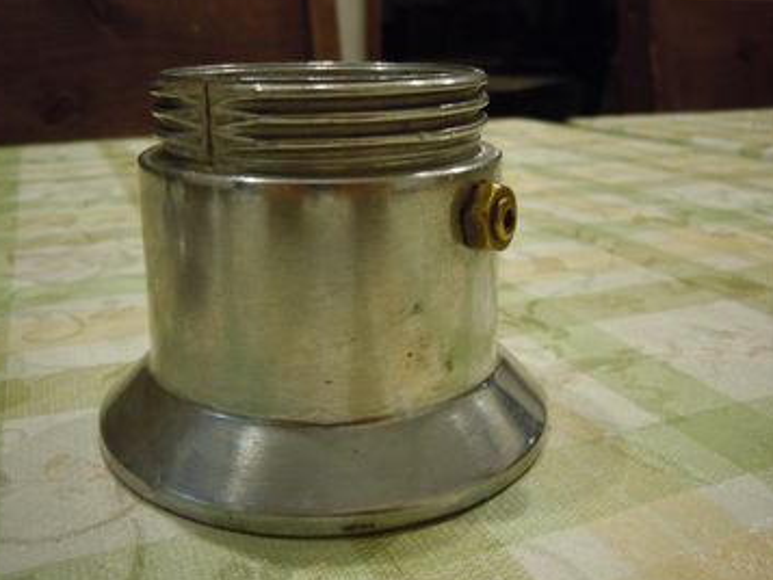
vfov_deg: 38.7
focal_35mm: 37
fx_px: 827
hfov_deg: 50.1
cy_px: 290
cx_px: 368
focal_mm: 5.9
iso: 400
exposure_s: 1/10
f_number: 4
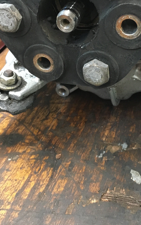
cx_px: 92
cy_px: 97
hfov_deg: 26.2
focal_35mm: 49
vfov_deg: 41.0
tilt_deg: -31.5
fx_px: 301
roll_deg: +5.4
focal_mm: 4.15
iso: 200
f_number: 2.2
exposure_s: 1/20
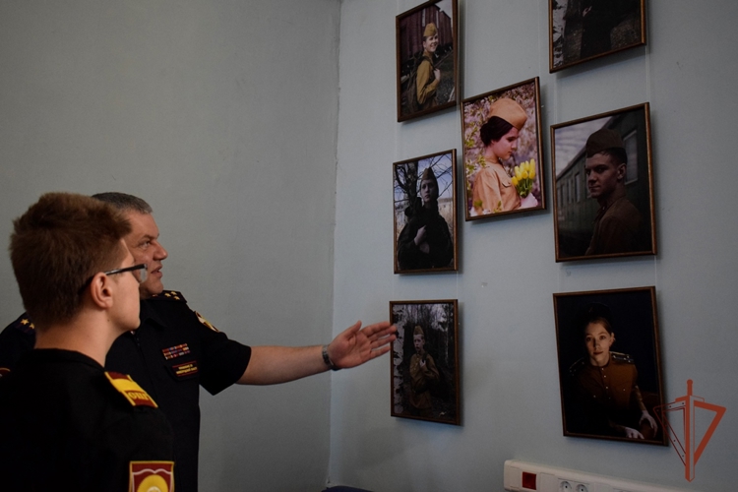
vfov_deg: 36.9
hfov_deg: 53.1
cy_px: 246
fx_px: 738
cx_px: 369
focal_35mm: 36
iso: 3200
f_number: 3.8
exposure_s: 1/200
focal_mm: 24
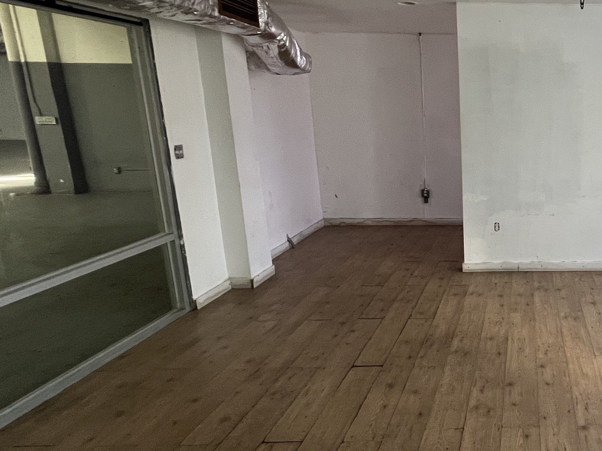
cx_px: 554
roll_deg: -0.3
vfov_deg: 53.0
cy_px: 216
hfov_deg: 56.8
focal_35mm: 26
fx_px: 452
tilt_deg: -12.9
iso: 320
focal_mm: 1.57
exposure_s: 1/60
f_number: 1.8
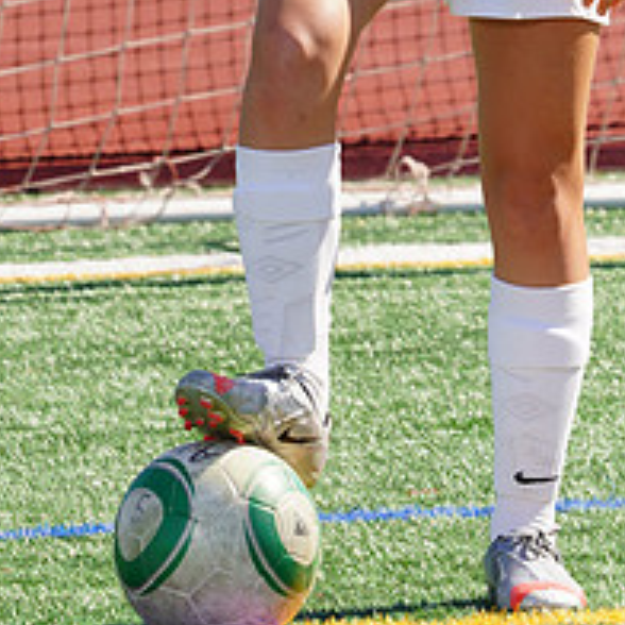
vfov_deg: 2.7
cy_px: -172
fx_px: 13135
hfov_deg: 2.7
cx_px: 364
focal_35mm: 643
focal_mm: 256
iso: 200
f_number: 11
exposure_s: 1/250
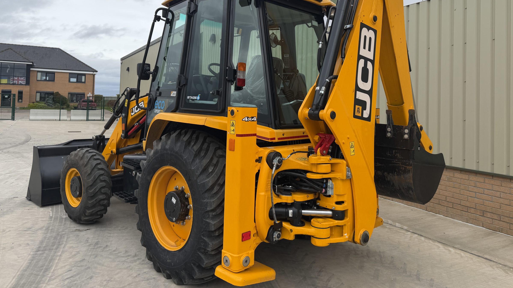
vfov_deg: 40.9
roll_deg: -1.5
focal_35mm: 28
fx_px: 381
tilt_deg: +2.8
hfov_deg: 67.9
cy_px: 94
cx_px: 260
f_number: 1.78
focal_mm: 6.76
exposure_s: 1/3279
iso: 80
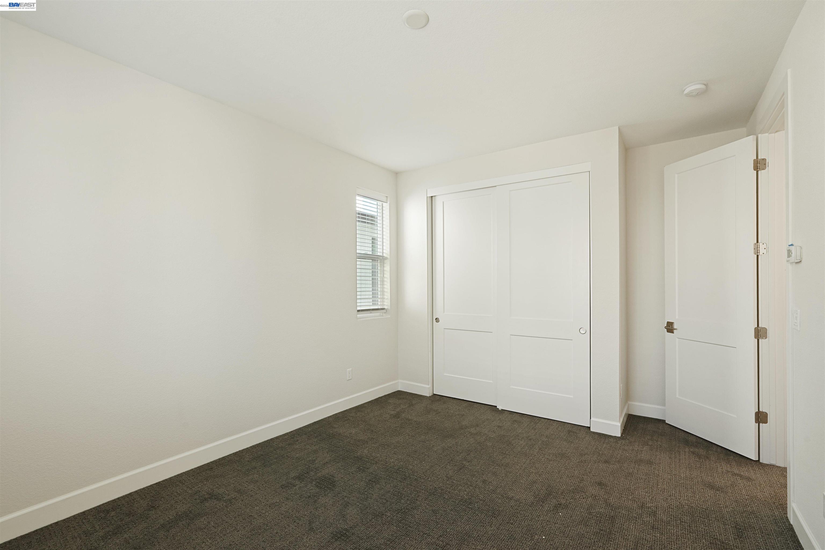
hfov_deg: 95.0
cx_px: 412
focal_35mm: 16
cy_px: 275
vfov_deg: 72.1
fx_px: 378
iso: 500
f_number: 11
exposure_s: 1/6
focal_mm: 16.5
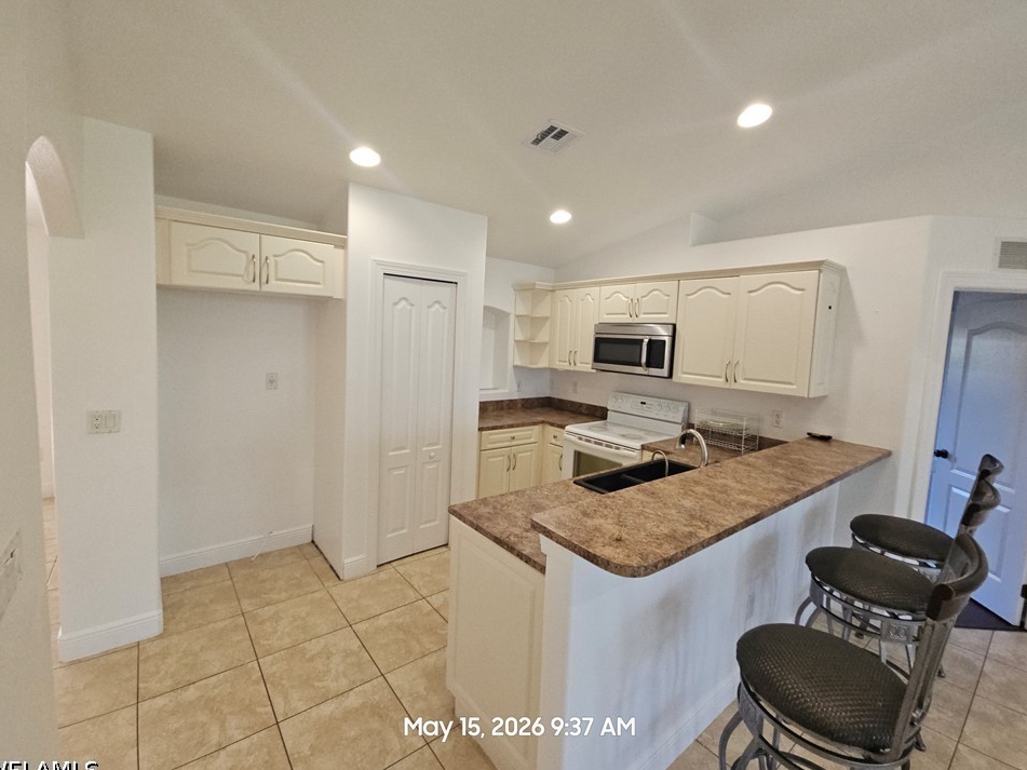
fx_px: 415
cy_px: 374
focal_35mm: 14
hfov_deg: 102.1
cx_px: 516
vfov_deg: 85.6
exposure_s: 1/60
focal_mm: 2.2
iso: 200
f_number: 2.2
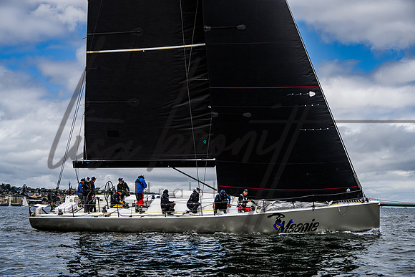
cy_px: 139
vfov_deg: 24.3
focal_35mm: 56
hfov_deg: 35.8
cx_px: 206
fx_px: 642
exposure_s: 1/2000
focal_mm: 55
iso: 500
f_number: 7.1
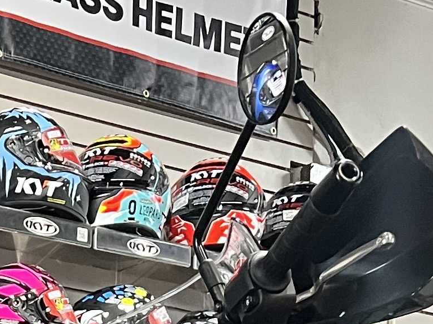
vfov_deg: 9.5
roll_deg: -0.4
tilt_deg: -2.7
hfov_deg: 13.6
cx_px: -218
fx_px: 1701
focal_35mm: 136
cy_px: 820
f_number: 1.5
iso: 320
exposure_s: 1/60
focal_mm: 5.7
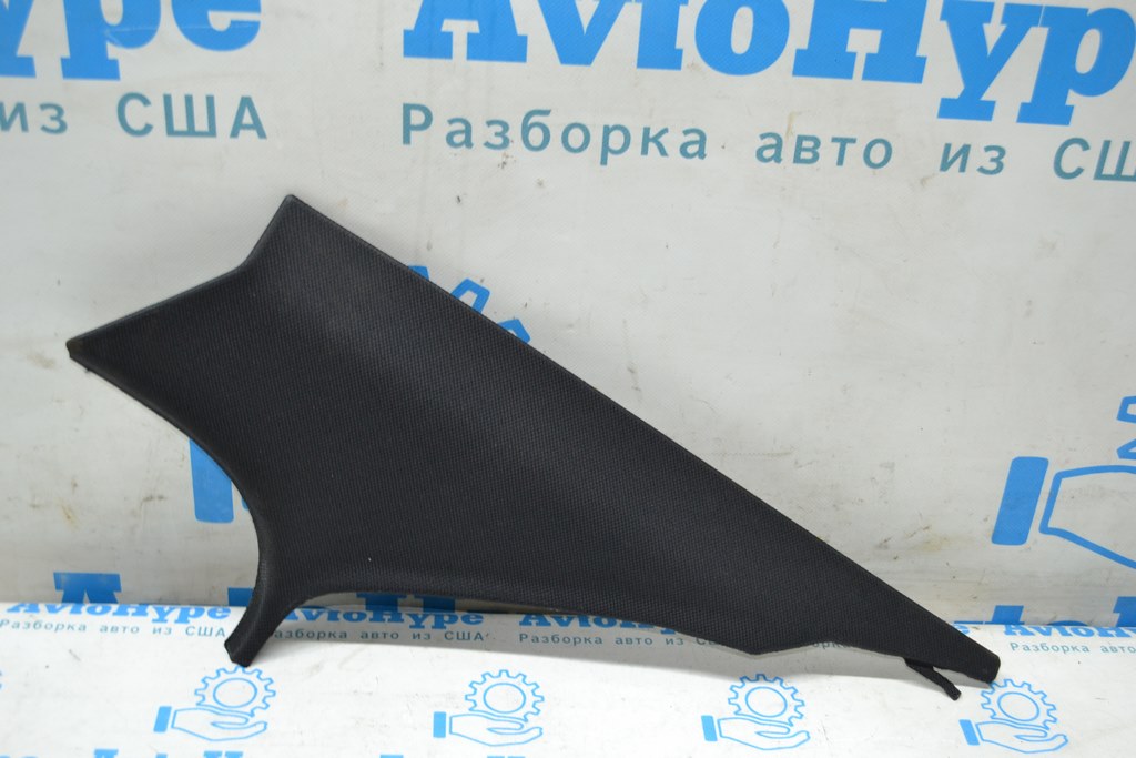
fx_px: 1515
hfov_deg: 41.1
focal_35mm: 48
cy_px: 379
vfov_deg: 28.1
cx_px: 568
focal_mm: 32
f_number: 4.8
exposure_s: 1/60
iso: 560
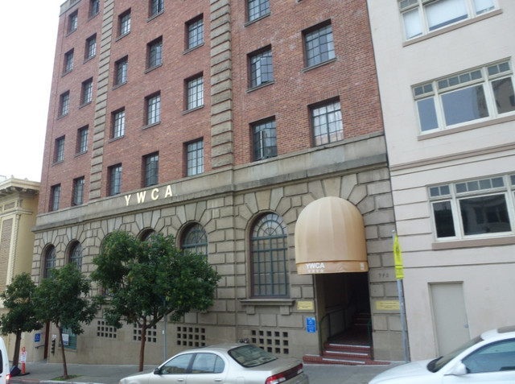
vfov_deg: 56.6
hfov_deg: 71.7
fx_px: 356
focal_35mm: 24
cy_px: 192
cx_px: 258
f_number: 4
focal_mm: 4.3
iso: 100
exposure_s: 1/125
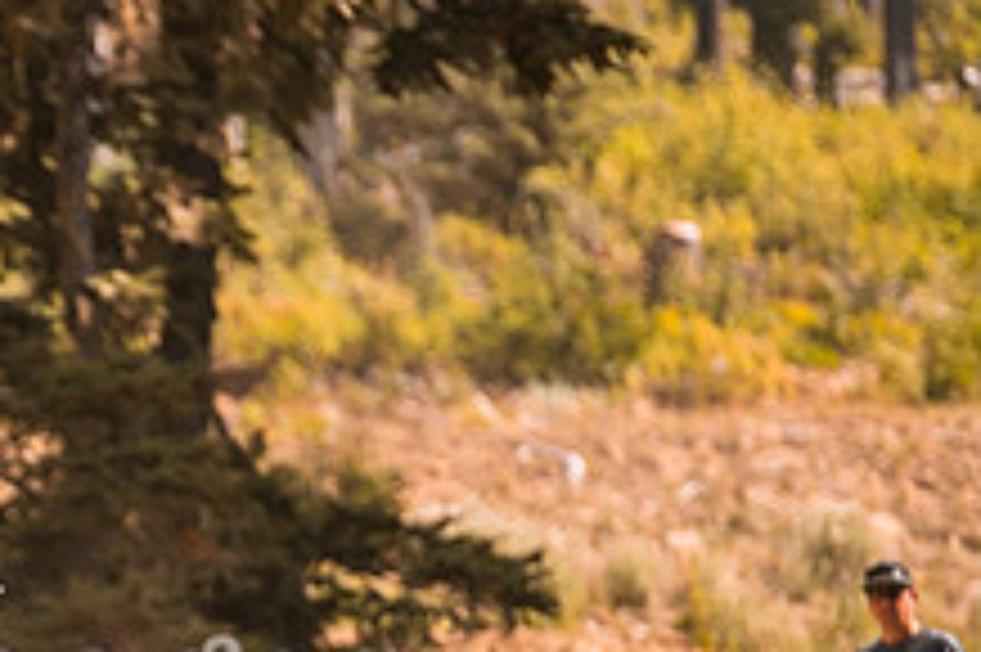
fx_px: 14486
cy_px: 665
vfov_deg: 2.6
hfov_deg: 3.9
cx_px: -320
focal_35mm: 532
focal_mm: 200
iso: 200
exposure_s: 1/1600
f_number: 2.8
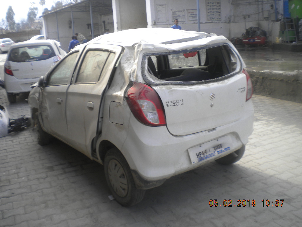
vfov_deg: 40.7
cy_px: 114
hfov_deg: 52.6
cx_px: 151
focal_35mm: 35
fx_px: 305
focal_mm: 6.3
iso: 80
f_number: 4.6
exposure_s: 1/130
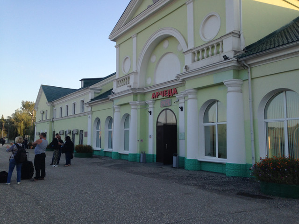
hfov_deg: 55.4
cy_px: 112
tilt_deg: +4.5
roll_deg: -0.8
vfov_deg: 42.9
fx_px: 285
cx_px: 150
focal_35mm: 33
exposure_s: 1/459
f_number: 2.4
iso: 50
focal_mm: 4.12
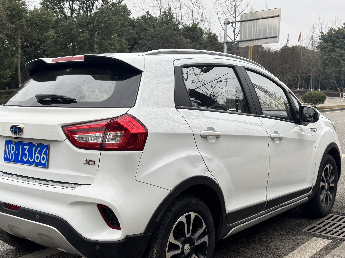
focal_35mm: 44
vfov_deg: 32.7
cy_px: 160
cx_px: 145
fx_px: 439
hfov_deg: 42.8
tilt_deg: -7.2
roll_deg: +0.8
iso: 80
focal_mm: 6.76
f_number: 1.78
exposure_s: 1/325
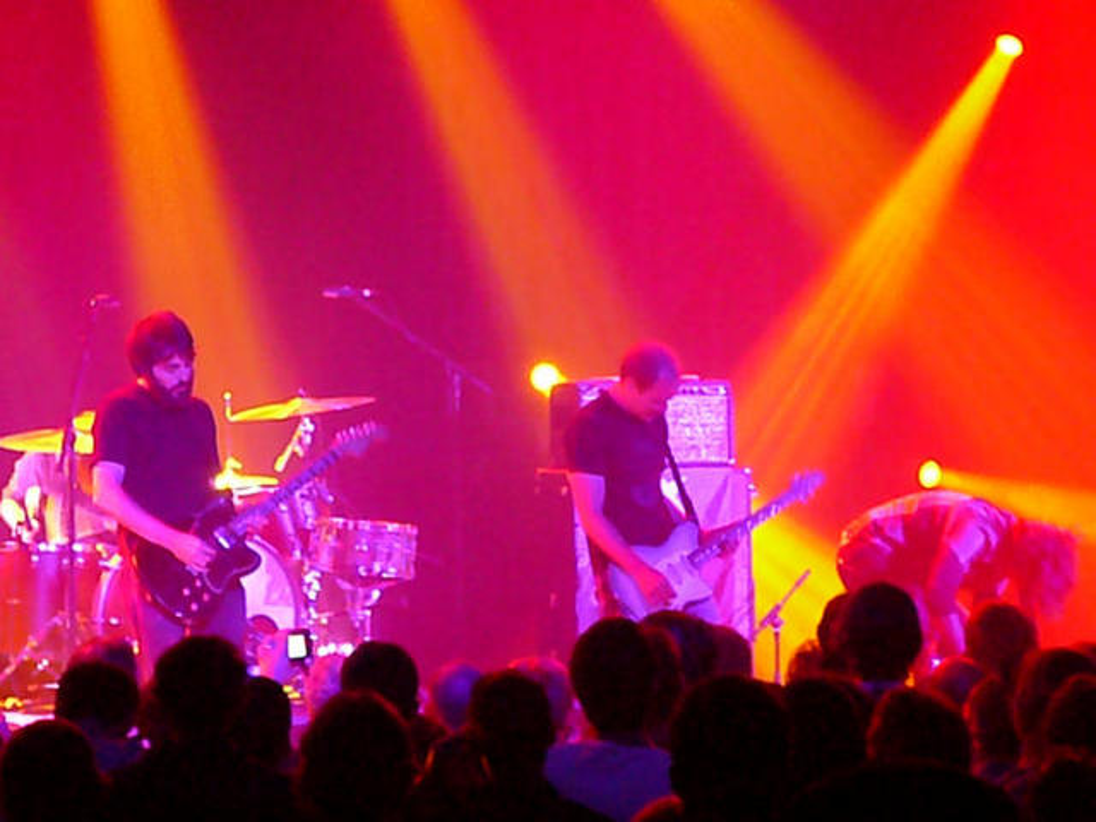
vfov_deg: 8.8
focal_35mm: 168
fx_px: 5319
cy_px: 411
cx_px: 548
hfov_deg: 11.8
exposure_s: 1/25
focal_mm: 25
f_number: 4
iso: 1600
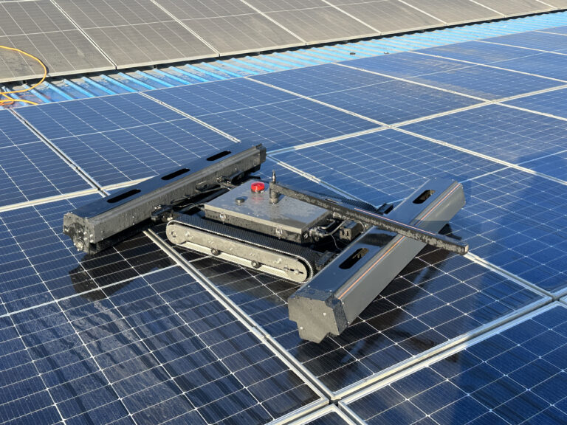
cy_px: 212
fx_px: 393
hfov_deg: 71.6
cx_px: 284
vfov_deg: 56.8
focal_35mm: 24
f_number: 1.78
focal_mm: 6.86
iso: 80
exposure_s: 1/1587
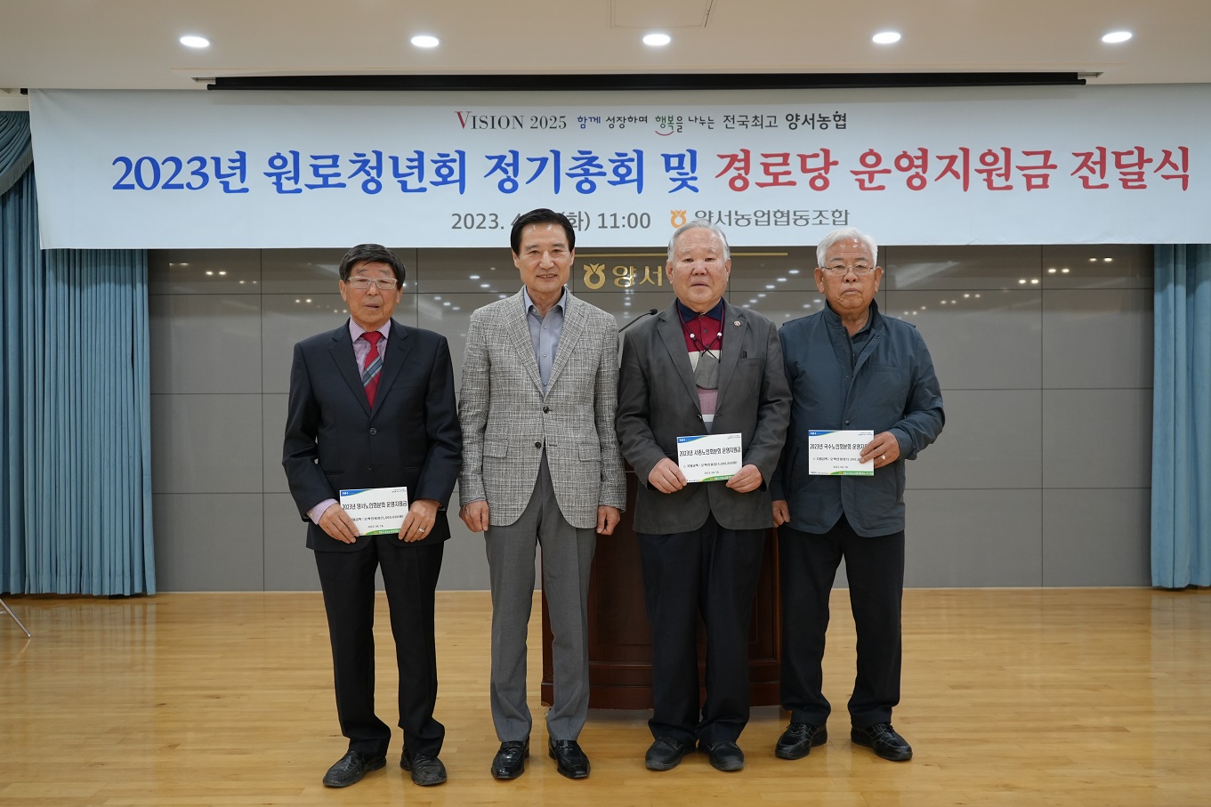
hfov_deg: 55.8
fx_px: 1144
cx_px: 619
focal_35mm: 34
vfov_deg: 38.9
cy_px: 410
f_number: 4
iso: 1250
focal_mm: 33
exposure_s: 1/160
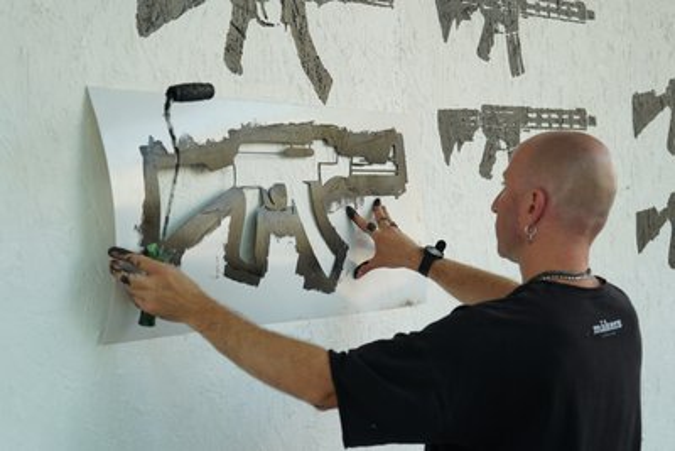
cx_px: 338
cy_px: 226
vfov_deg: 19.5
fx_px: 1313
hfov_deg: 28.8
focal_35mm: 70
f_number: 4.5
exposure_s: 1/160
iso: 250
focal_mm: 70
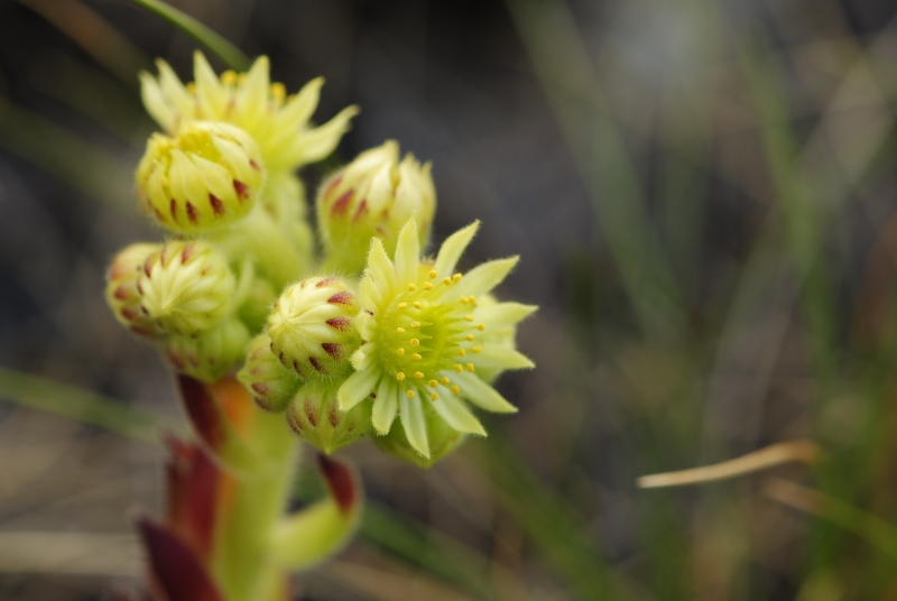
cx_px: 448
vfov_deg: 10.8
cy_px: 300
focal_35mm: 128
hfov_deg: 16.0
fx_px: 3182
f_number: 6.3
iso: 100
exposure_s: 1/160
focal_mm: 85
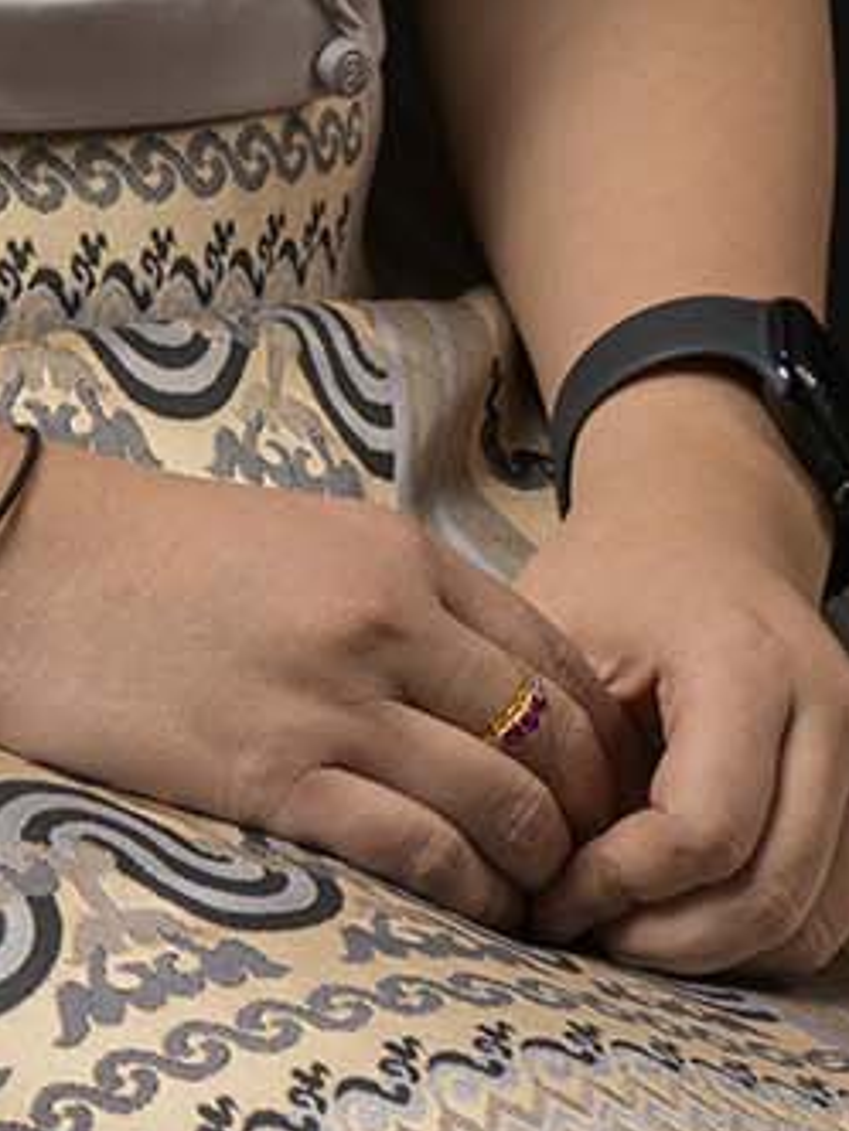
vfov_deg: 5.5
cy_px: -957
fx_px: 11576
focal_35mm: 354
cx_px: 157
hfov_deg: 4.2
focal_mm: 85
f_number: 8
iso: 250
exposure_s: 1/200
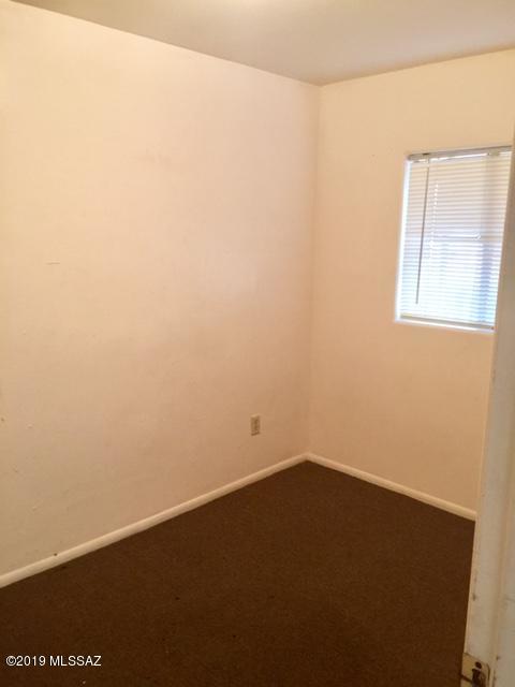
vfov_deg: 61.7
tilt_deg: -10.3
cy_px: 344
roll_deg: -0.2
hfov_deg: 48.2
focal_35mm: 29
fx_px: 575
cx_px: 258
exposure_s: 1/15
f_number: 2.2
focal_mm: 4.15
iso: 80
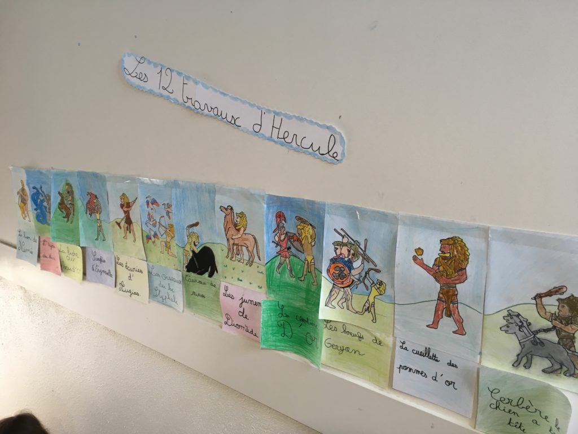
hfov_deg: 61.7
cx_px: 289
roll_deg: +0.3
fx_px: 484
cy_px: 217
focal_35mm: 29
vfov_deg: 48.2
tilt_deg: -13.4
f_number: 2.2
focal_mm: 4.15
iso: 80
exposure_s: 1/33
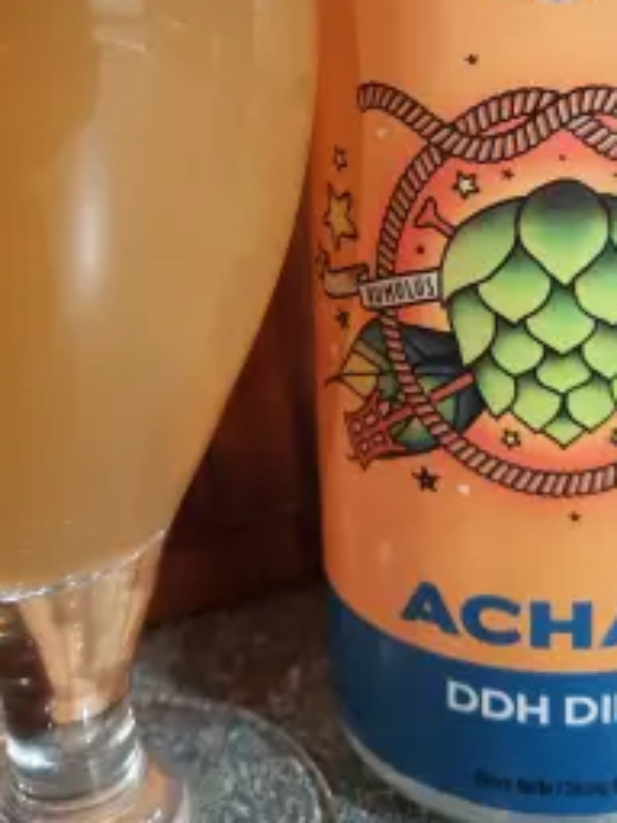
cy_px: 209
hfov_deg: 36.8
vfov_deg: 46.2
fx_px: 927
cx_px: 347
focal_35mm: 39
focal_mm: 4.6
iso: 320
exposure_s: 1/30
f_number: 2
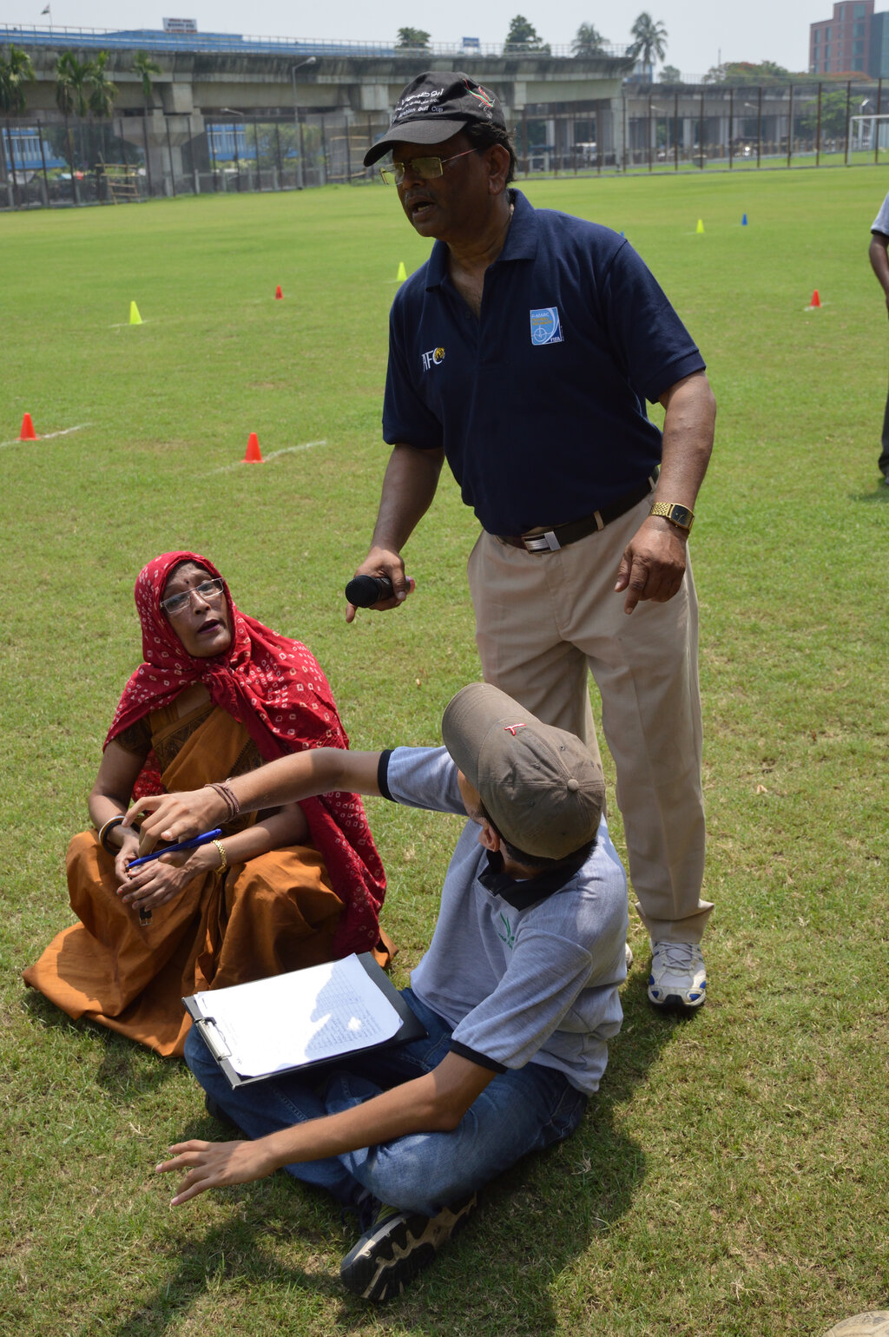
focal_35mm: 39
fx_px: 1447
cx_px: 444
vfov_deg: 49.6
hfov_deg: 34.1
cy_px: 668
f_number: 5.6
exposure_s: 1/1600
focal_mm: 26
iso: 400
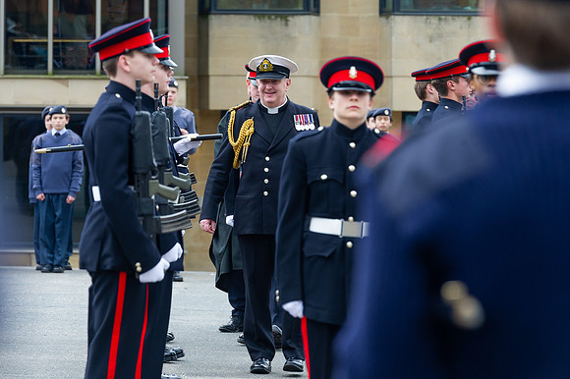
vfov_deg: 5.4
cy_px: 164
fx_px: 3989
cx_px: 315
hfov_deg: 8.2
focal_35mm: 252
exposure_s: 1/250
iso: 800
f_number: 6.3
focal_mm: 200
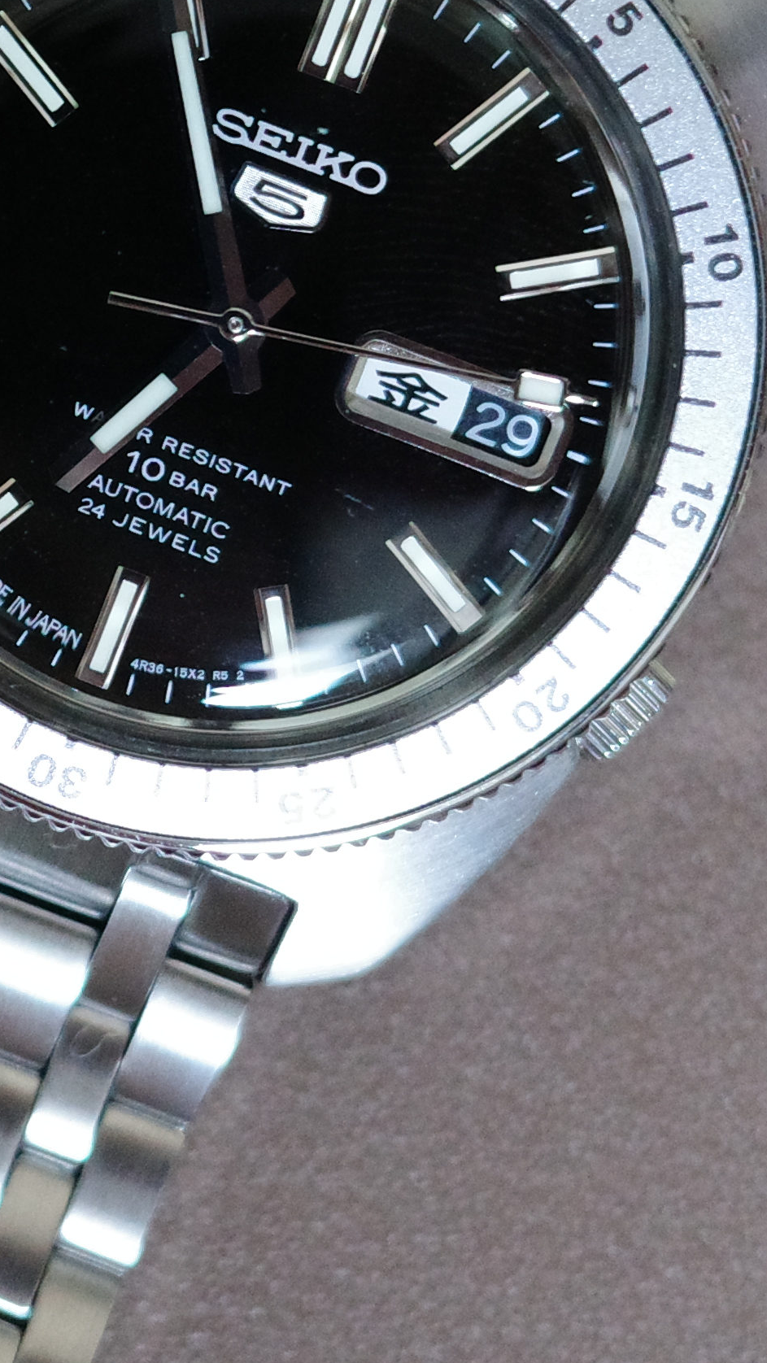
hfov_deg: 7.9
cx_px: -509
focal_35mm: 150
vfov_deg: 14.3
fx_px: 5422
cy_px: 464
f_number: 2.8
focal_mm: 26
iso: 3200
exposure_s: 1/40
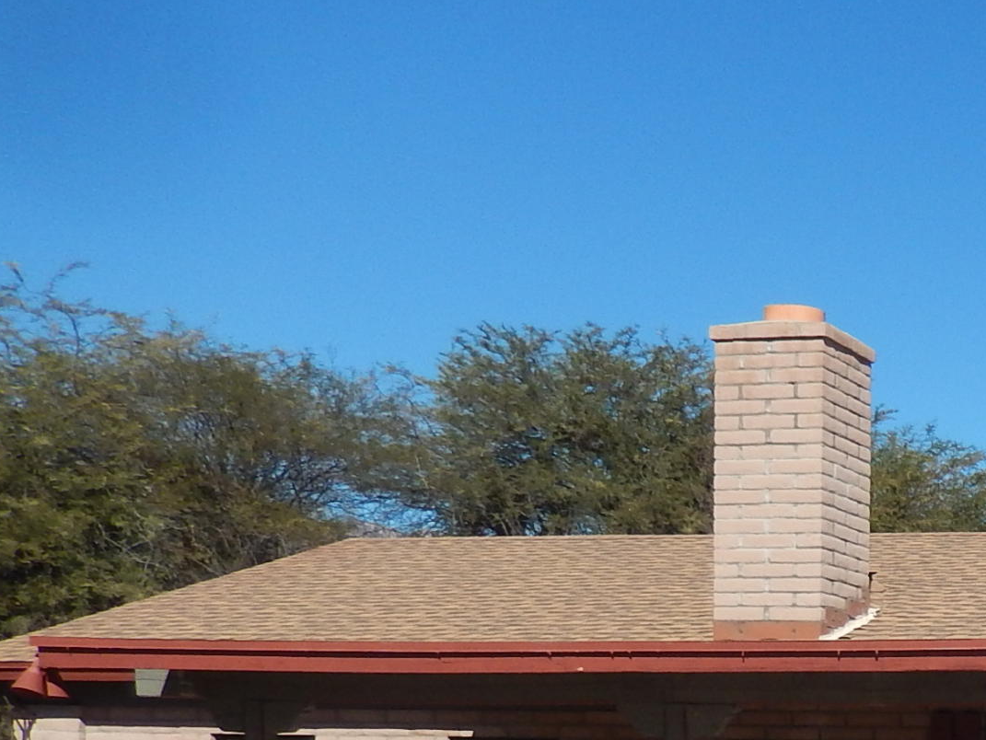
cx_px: 1340
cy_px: 929
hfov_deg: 23.8
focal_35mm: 70
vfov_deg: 19.6
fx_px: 1995
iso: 125
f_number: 6.8
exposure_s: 1/500
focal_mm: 4.5
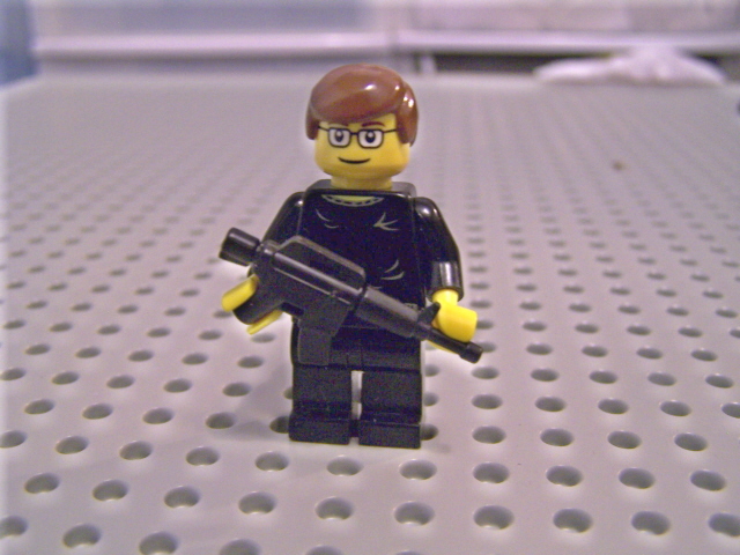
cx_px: 370
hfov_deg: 49.0
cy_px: 278
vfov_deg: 37.7
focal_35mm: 38
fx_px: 812
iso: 140
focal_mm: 6.3
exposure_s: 1/8
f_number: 2.8
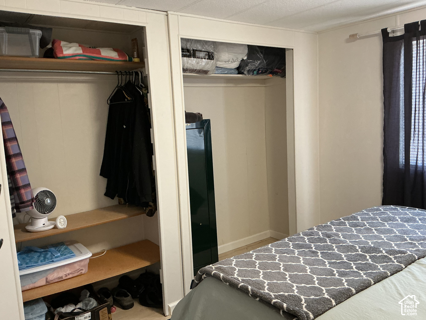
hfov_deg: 61.7
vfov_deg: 48.2
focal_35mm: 29
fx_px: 357
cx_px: 213
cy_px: 160
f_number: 1.8
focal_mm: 3
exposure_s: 1/60
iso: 200
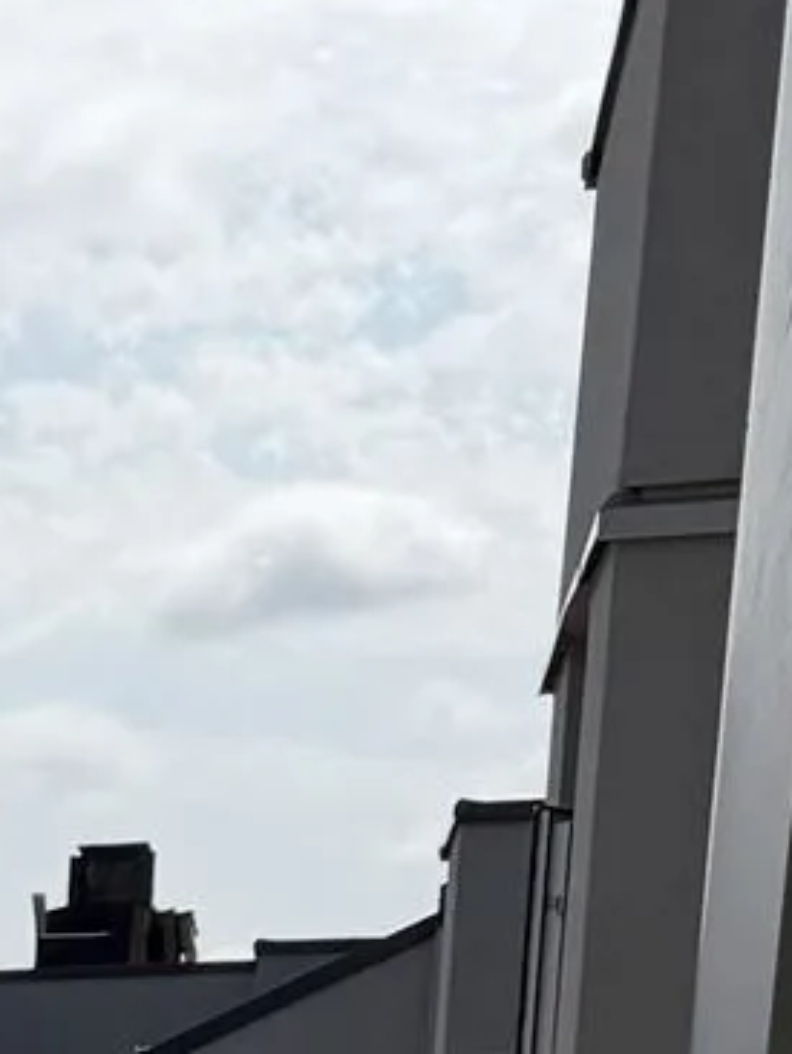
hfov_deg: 8.8
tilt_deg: -17.1
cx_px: -1221
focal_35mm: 151
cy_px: 2713
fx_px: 4601
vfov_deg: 10.7
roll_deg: +2.5
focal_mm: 6.76
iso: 80
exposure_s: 1/9091
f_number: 1.78
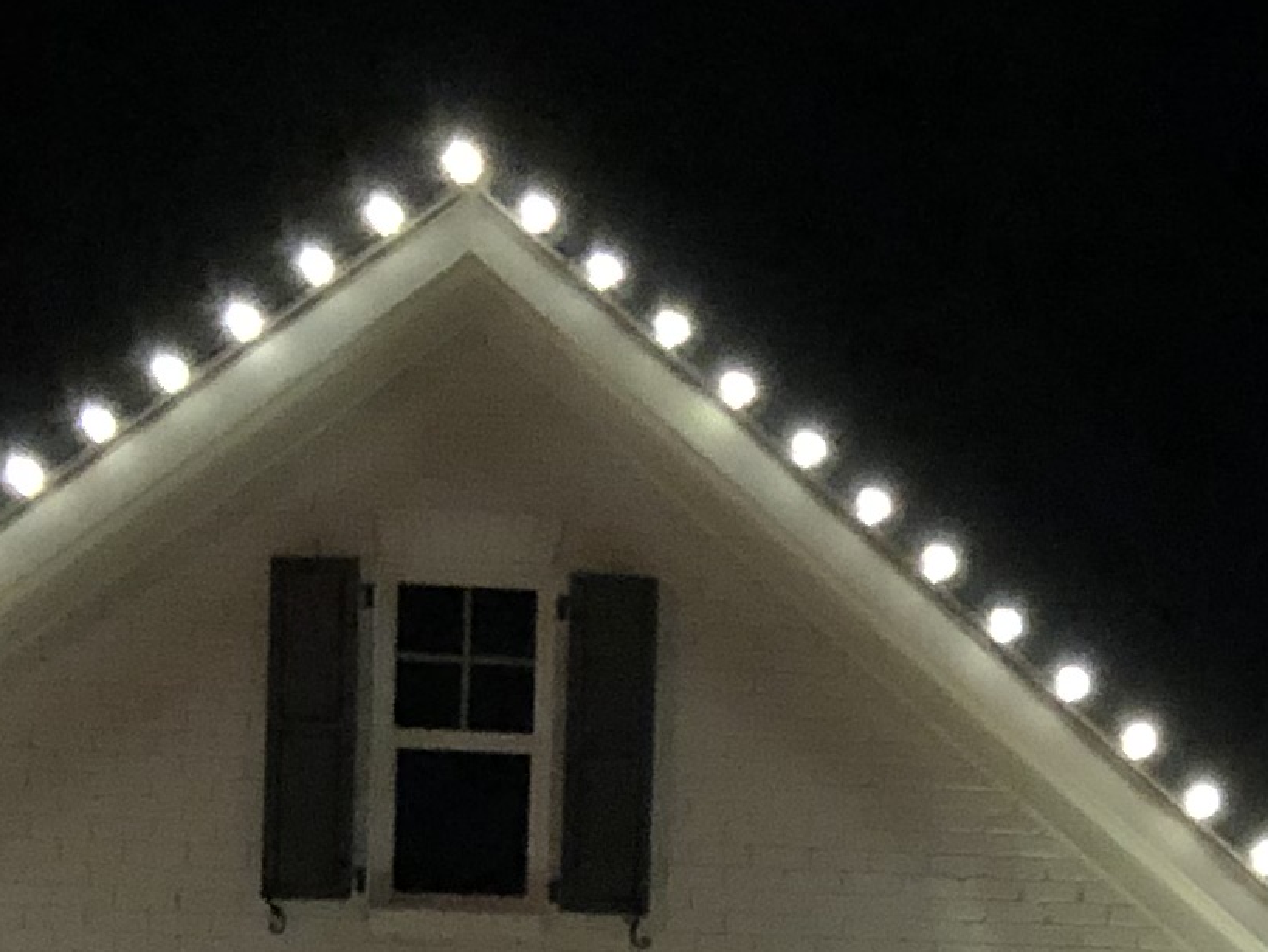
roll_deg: -1.0
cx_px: 1580
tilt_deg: +3.5
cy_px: 1437
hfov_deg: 13.8
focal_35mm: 138
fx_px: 5056
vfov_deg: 10.4
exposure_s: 1/4
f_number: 1.8
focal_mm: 4
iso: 100
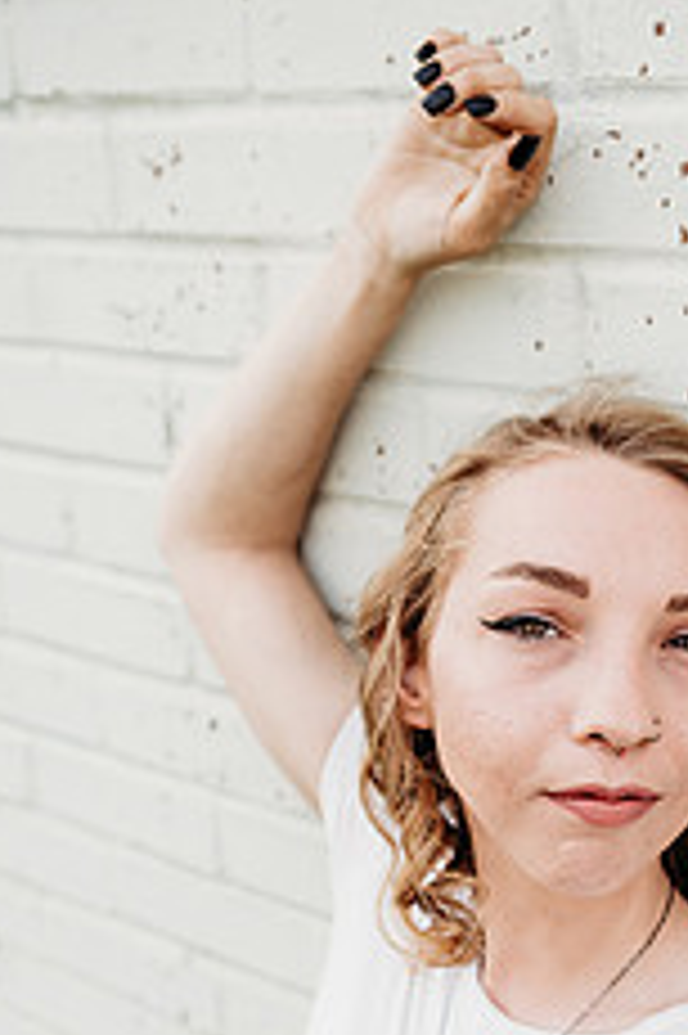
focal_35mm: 47
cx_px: 540
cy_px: 788
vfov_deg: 40.6
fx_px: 1349
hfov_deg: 28.1
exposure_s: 1/640
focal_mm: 24
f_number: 2.8
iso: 100
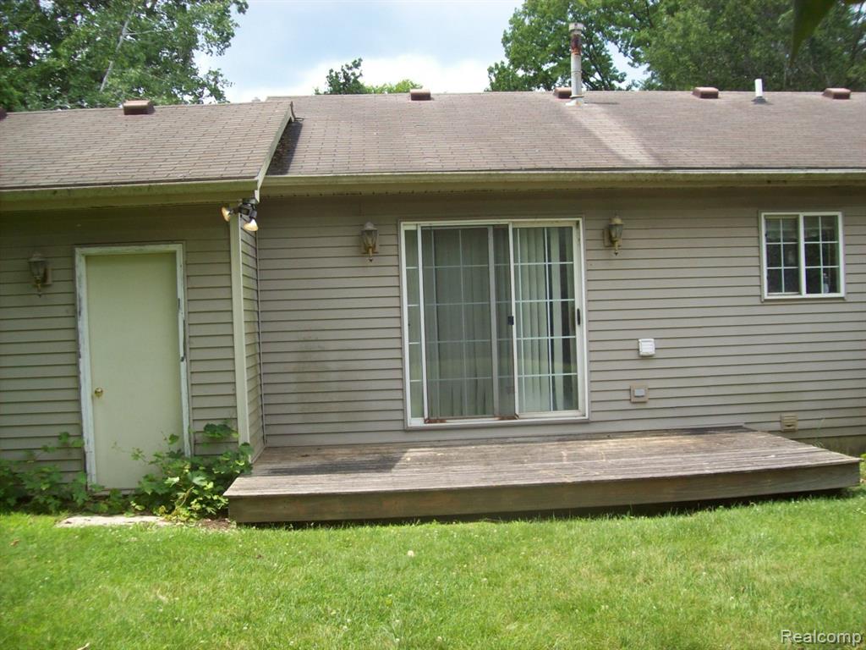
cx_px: 433
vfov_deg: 39.7
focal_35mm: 36
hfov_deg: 51.4
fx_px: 901
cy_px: 325
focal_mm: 6
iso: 80
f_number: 2.7
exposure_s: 1/507
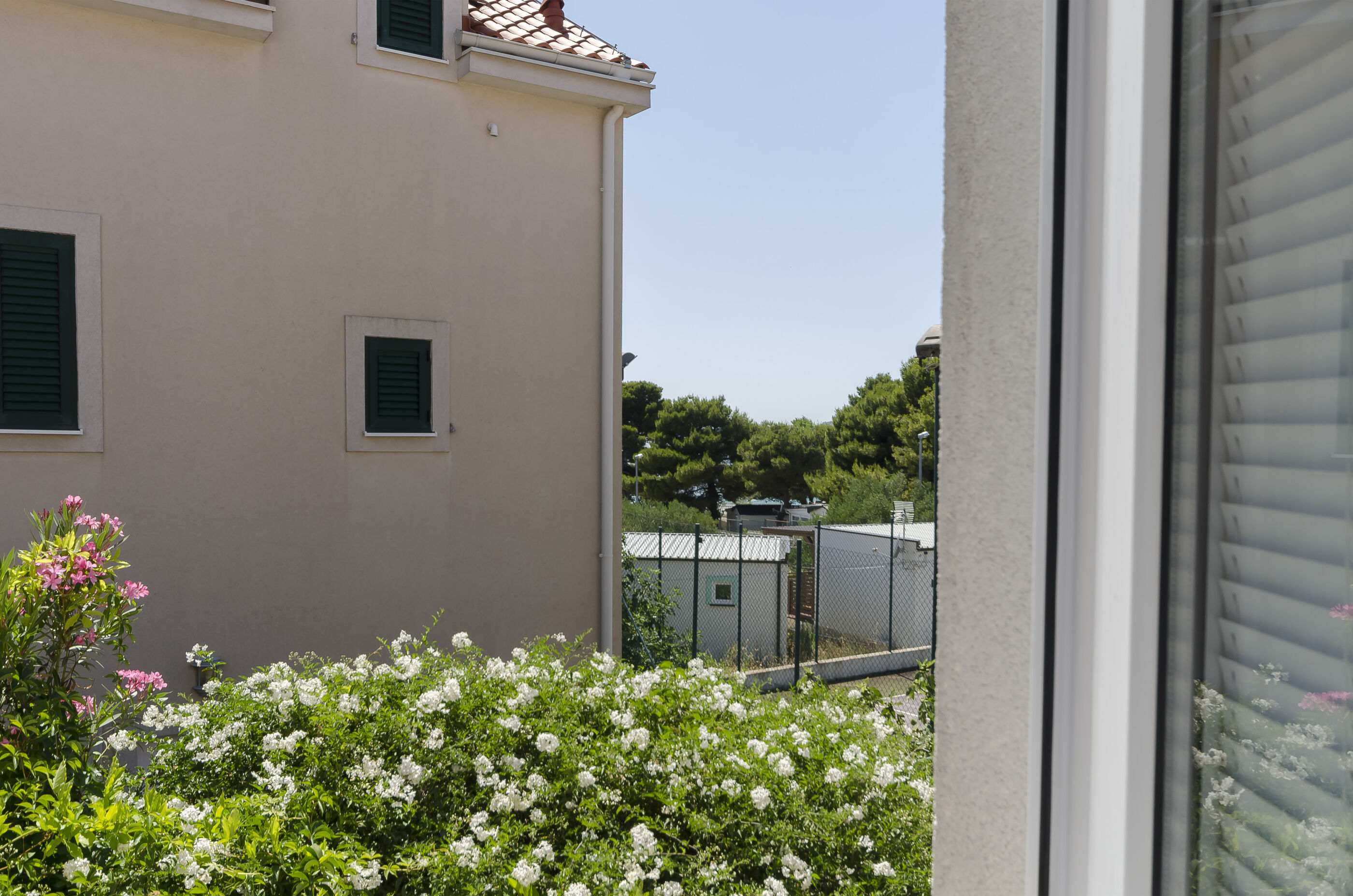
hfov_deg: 62.0
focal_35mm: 30
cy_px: 448
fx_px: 1125
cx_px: 676
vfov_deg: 43.4
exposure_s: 1/200
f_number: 9
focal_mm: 20
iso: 100
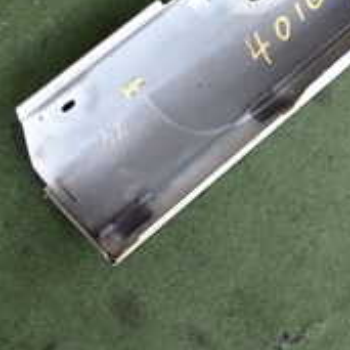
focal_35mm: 93
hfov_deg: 17.4
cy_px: -104
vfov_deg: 17.5
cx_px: 465
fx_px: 1064
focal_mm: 5.4
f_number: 2.3
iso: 160
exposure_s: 1/125
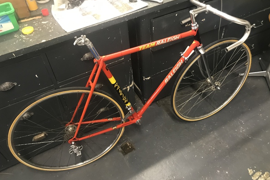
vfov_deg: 43.6
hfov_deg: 61.9
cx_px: 139
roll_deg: +5.6
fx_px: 225
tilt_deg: -44.0
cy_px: 88
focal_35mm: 30
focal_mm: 3.99
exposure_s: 1/14
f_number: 1.8
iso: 100
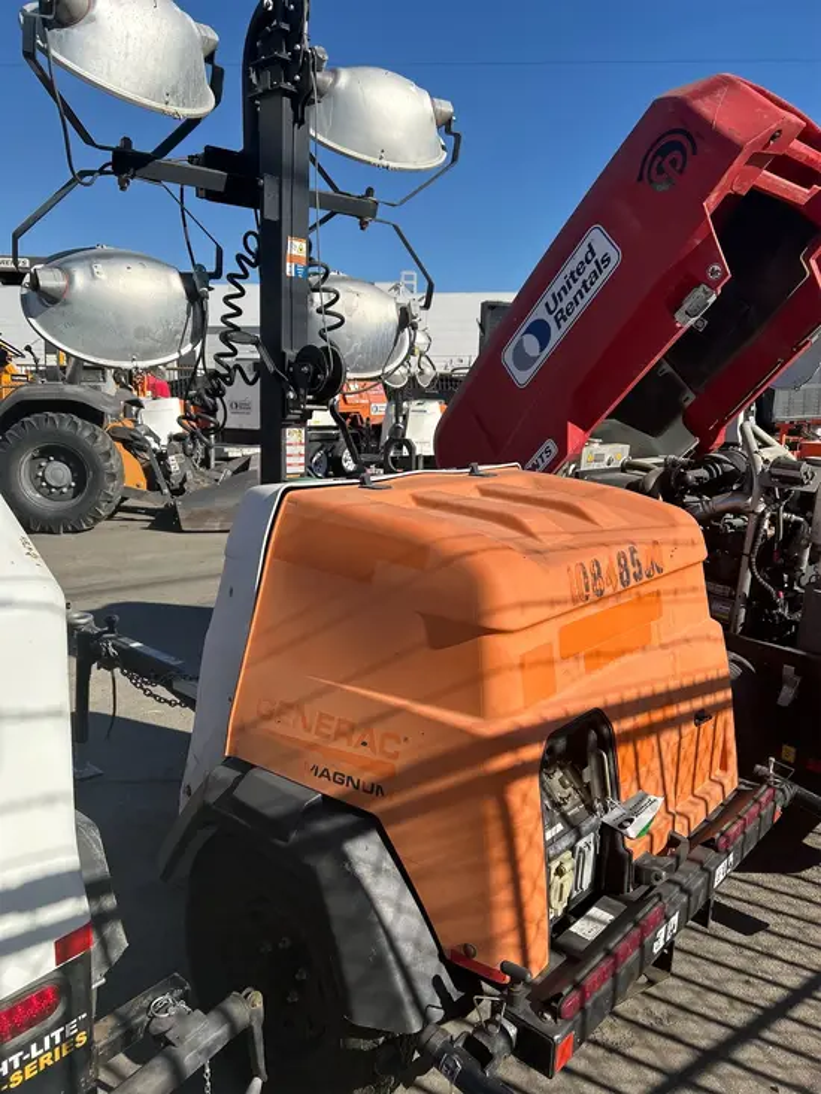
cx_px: 410
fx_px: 822
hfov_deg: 53.1
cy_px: 547
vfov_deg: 67.3
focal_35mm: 26
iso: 50
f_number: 1.5
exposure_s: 1/4115
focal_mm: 5.7
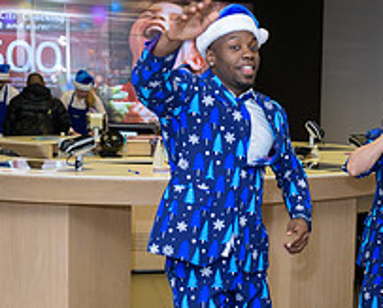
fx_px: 942
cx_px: 409
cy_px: 171
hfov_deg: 21.9
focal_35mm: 83
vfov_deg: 18.5
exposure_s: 1/125
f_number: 3.2
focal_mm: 31
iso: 400
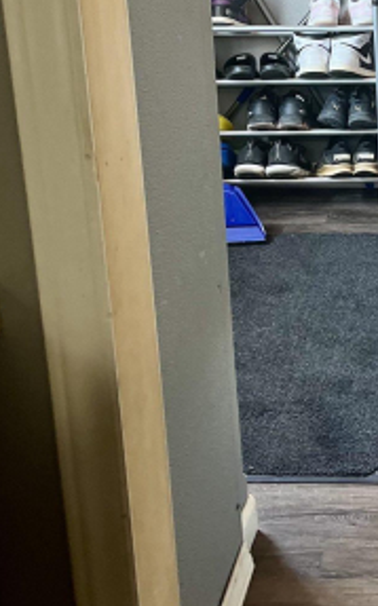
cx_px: 475
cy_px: 83
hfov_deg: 19.0
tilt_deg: -17.7
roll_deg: -1.3
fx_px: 1056
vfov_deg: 30.8
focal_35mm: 64
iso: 250
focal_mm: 5.1
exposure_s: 1/60
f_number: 1.6
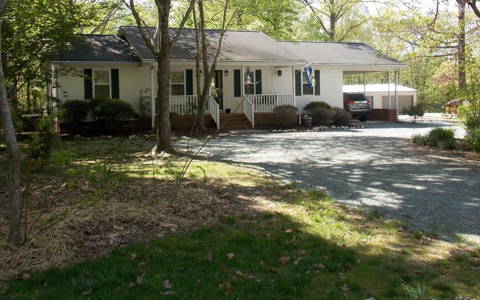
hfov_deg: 52.8
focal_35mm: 37
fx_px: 484
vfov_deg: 34.3
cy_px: 121
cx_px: 241
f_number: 3.4
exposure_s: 1/200
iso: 80
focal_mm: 6.1
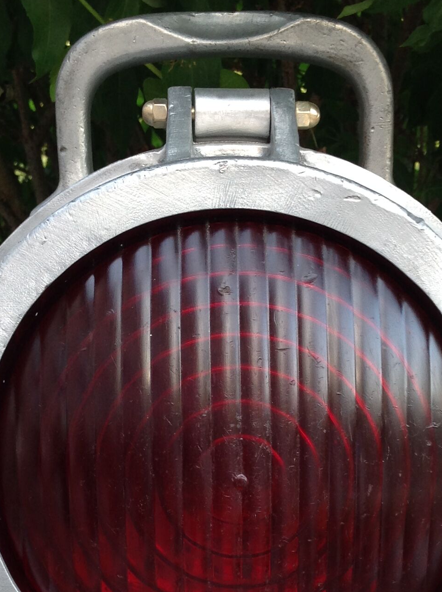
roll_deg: +4.4
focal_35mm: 71
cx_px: 261
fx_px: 1212
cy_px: 462
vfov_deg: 27.0
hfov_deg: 20.6
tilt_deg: -9.3
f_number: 2.4
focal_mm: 4.28
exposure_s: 1/20
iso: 50
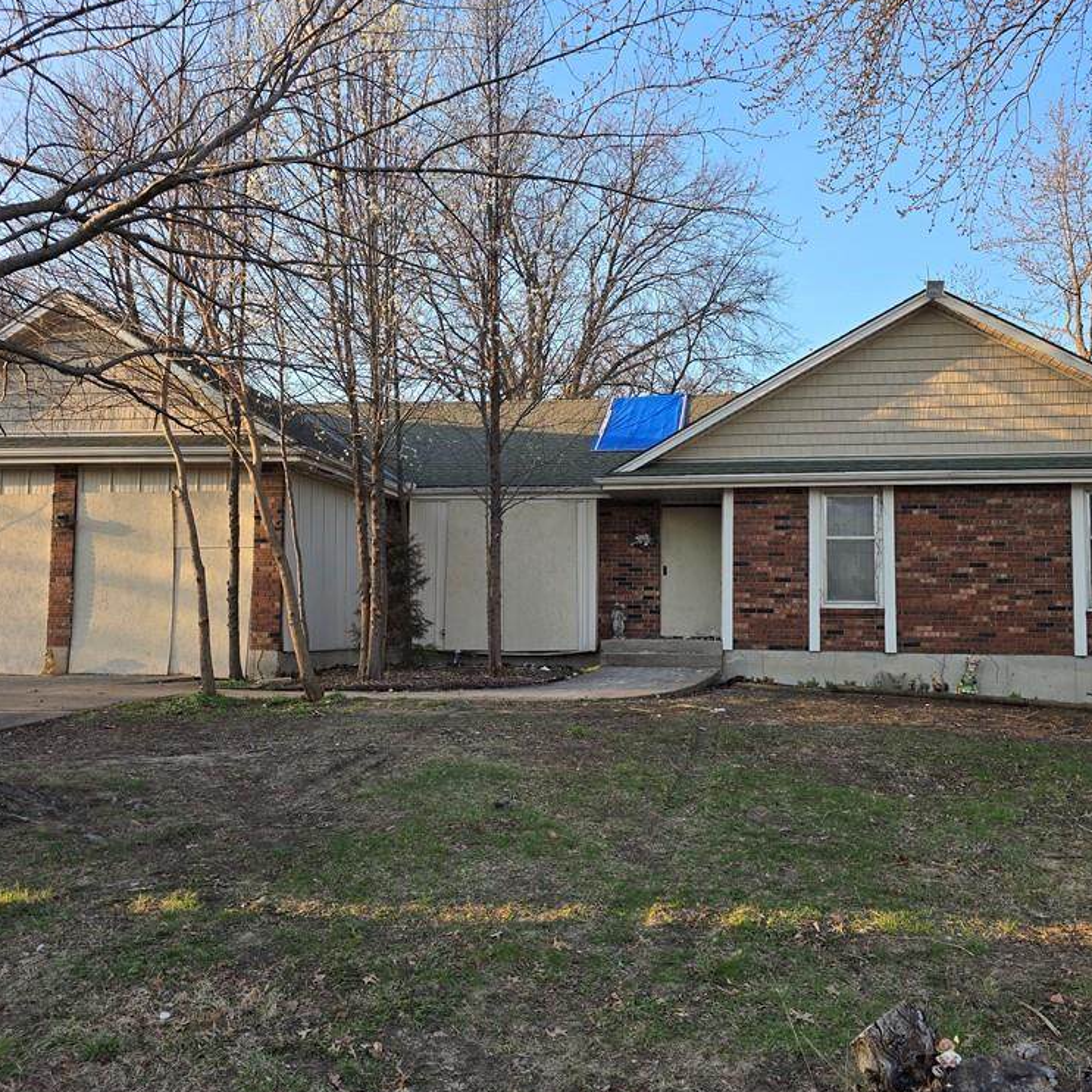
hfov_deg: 57.2
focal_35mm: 28
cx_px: 603
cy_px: 544
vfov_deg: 57.3
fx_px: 999
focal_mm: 6.3
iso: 20
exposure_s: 1/180
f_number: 1.7
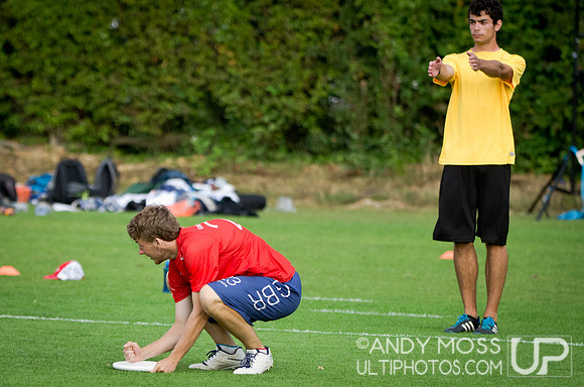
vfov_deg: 4.7
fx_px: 4735
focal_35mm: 292
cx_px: 292
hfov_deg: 7.1
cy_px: 194
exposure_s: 1/2000
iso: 1000
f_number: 2.8
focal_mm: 195
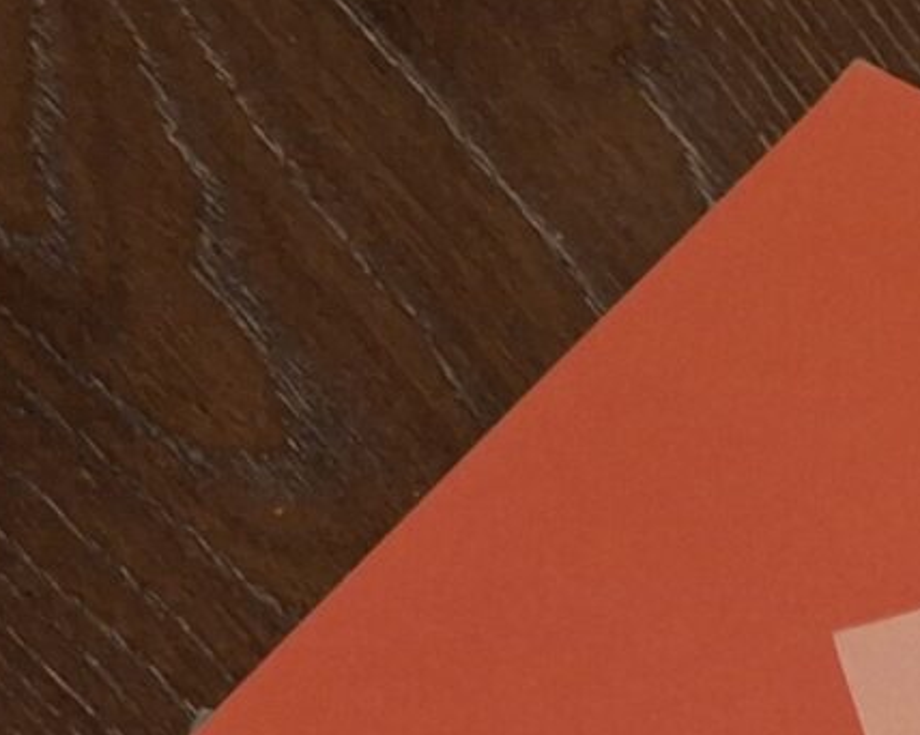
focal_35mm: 146
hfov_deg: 11.8
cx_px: 1864
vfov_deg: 9.0
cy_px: 2044
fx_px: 3974
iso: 250
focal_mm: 4.69
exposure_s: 1/30
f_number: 1.8
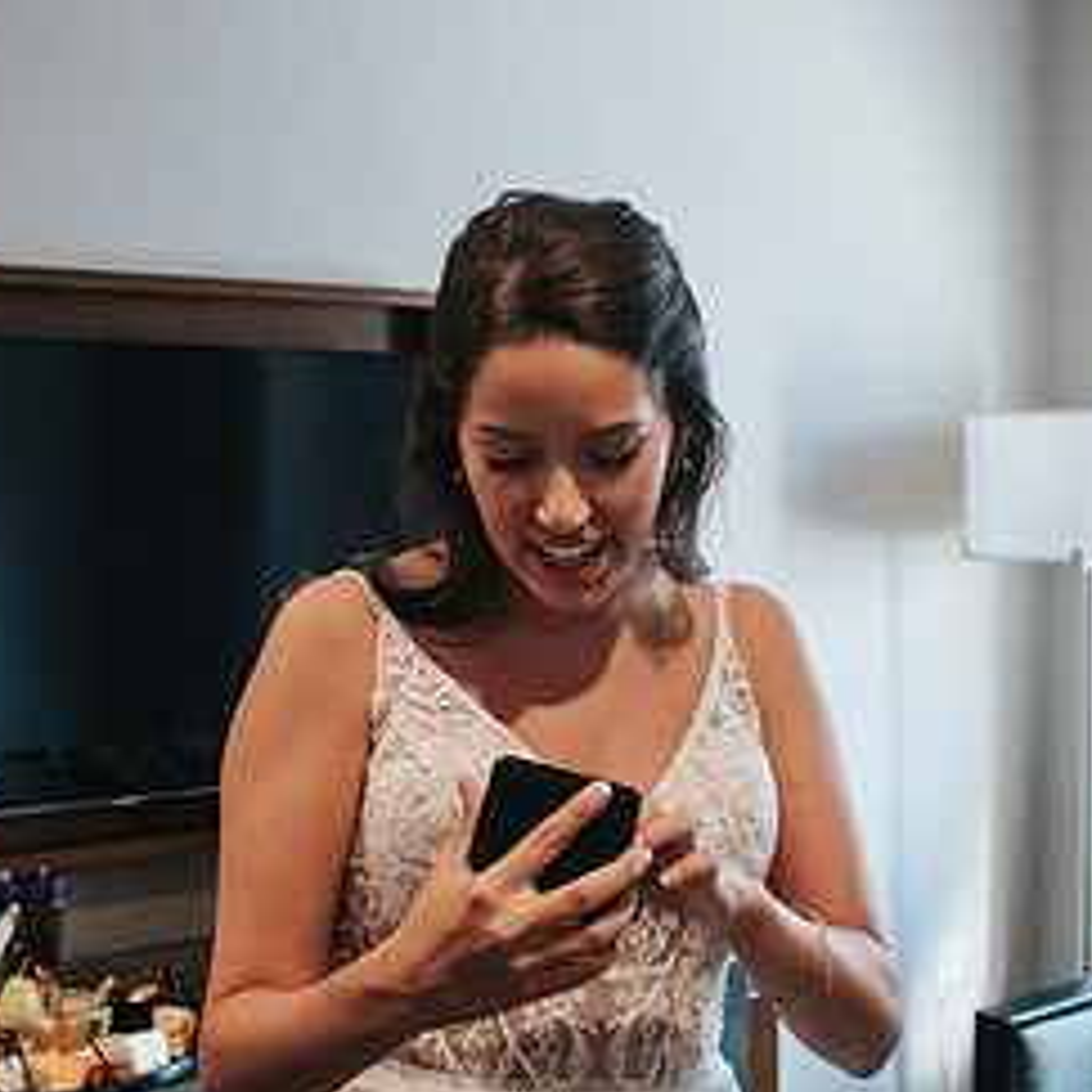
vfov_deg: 31.1
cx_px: 535
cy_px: 571
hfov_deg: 31.1
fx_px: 1963
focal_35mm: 55
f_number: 4
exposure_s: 1/125
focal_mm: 35
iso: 1000
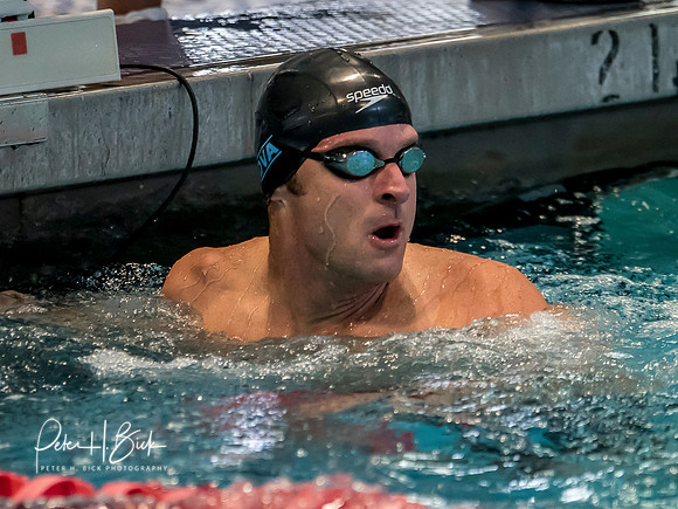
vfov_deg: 2.1
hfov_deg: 2.9
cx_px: 305
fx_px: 13603
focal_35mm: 695
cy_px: 269
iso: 3200
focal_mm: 200
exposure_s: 1/640
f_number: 2.8
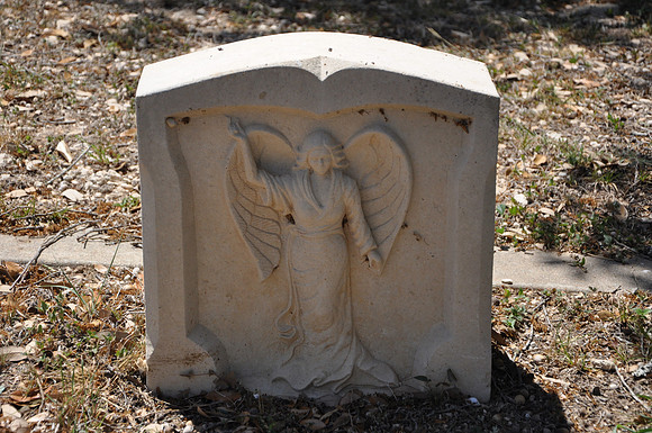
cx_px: 326
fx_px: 1573
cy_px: 216
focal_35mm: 87
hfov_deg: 23.4
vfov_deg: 15.7
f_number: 5
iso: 400
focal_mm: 58
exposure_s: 1/400
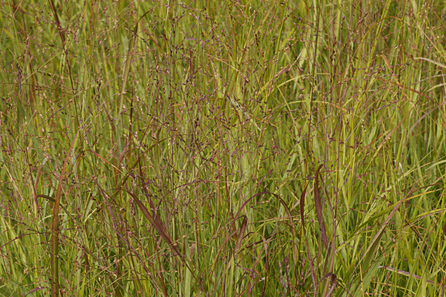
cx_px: 228
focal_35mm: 156
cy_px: 148
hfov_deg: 13.2
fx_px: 1932
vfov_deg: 8.8
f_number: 13
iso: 400
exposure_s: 1/160
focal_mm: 100
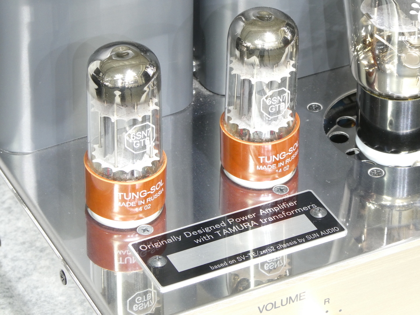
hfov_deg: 11.5
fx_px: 2087
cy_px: 158
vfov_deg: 8.6
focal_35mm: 172
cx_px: 210
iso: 200
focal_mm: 30.9
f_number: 5.6
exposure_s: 1/2
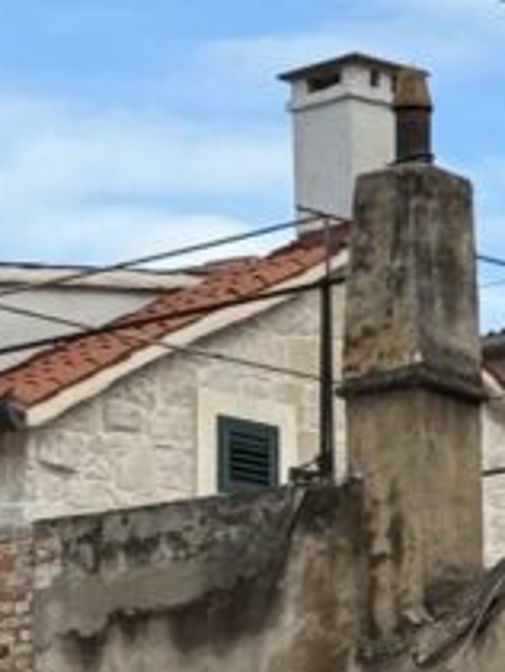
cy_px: 1050
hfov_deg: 6.3
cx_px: 694
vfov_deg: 8.2
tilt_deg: +8.0
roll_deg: +2.4
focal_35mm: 234
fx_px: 4542
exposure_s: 1/1754
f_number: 1.78
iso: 64
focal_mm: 6.76
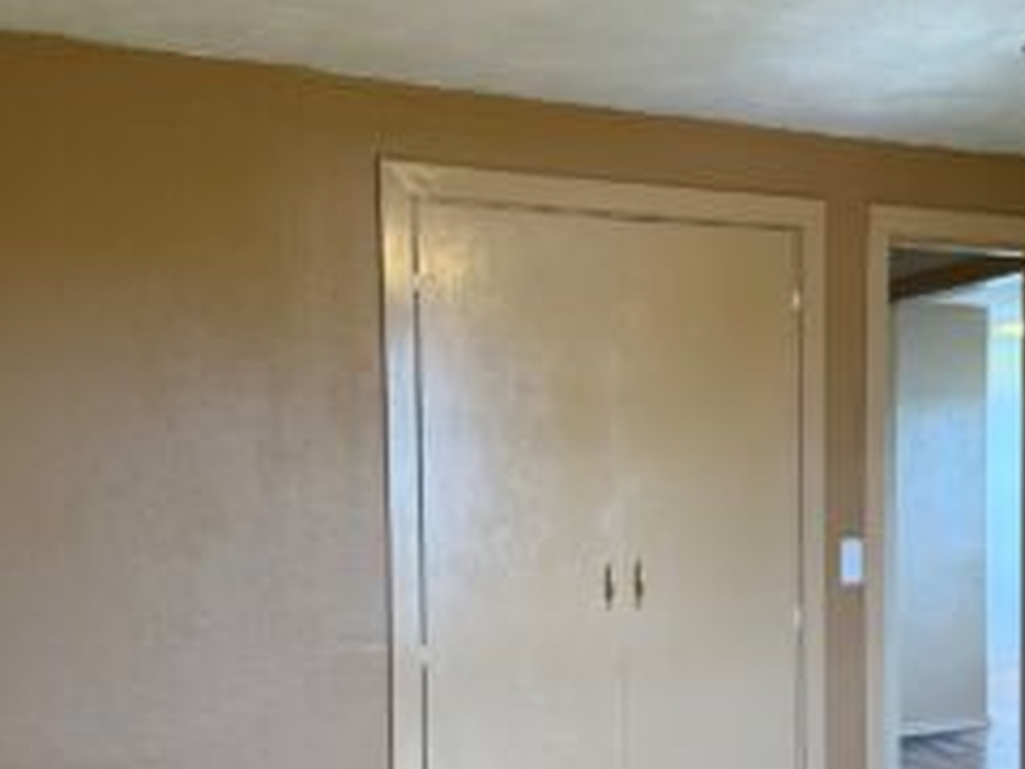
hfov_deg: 46.7
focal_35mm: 40
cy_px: 534
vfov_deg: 35.5
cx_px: 577
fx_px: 1184
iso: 160
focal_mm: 6.76
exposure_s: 1/120
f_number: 1.78
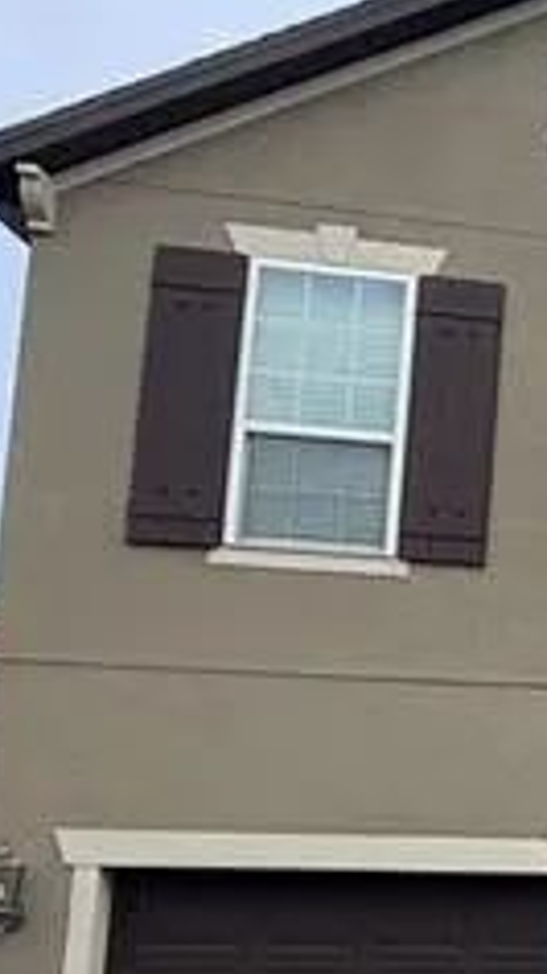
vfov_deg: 31.1
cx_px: 1485
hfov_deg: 12.2
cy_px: 781
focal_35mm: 66
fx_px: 1705
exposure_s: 1/1145
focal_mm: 2.22
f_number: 2.2
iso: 20
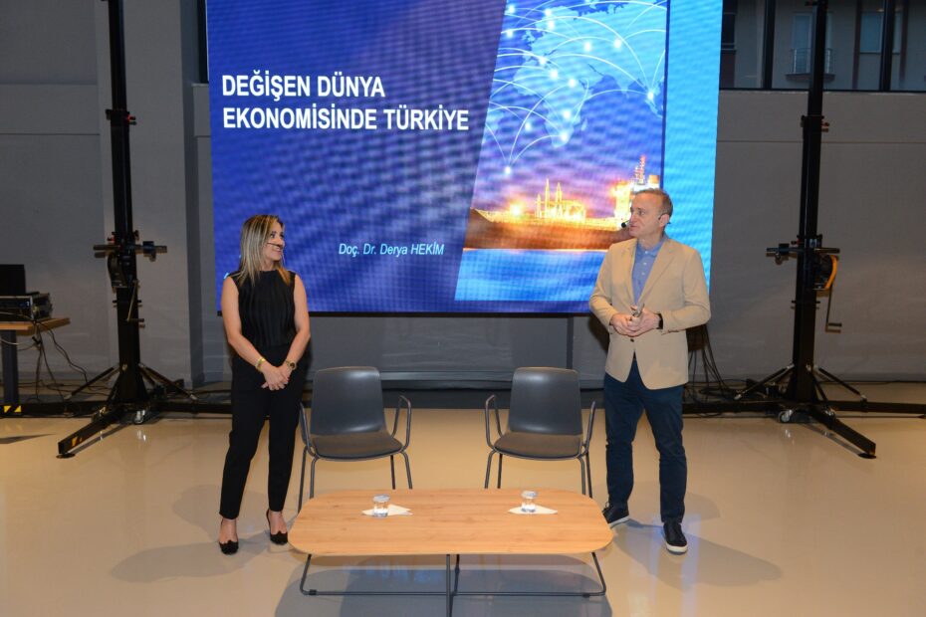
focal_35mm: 32
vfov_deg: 41.1
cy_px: 308
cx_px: 463
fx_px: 823
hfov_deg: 58.7
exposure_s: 1/125
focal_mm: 32
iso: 2000
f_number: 5
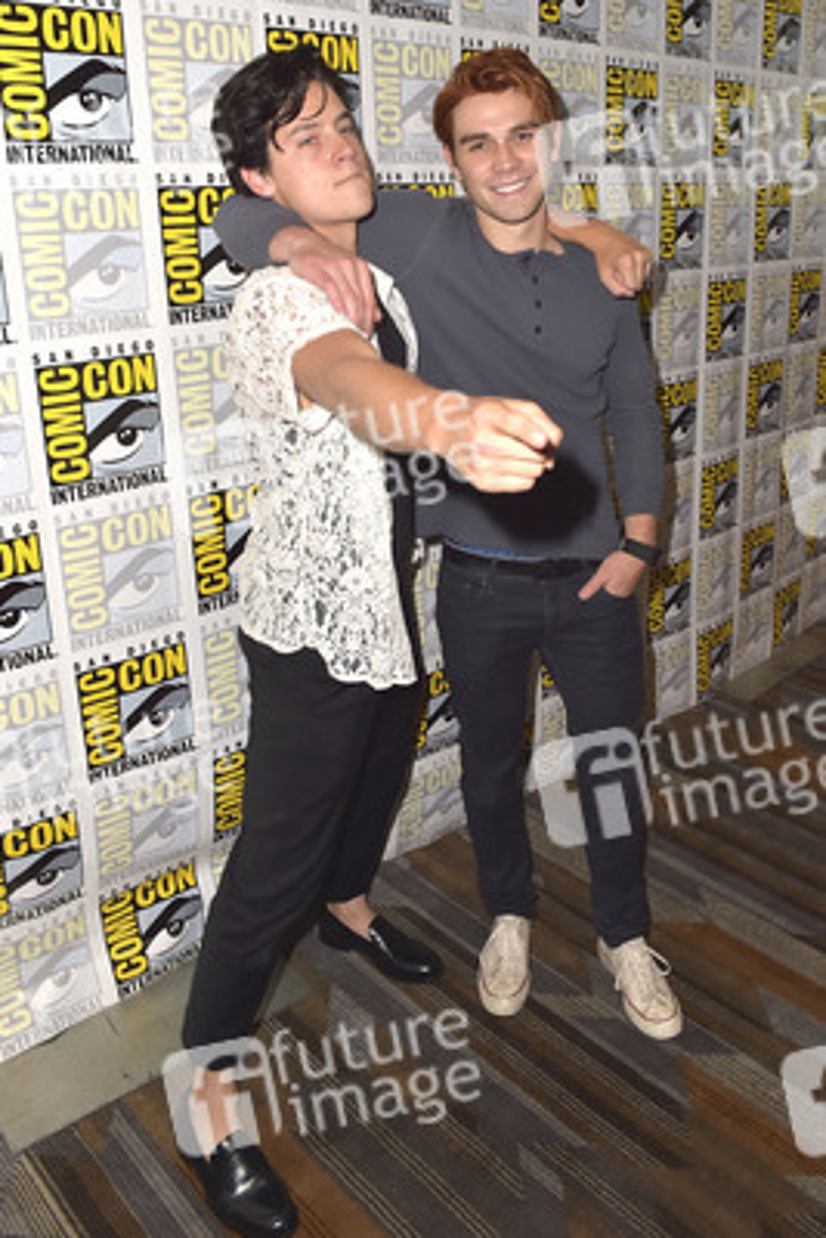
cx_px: 413
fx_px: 825
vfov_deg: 73.7
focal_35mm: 24
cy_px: 619
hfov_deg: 53.2
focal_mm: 24
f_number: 6.3
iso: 500
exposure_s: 1/320
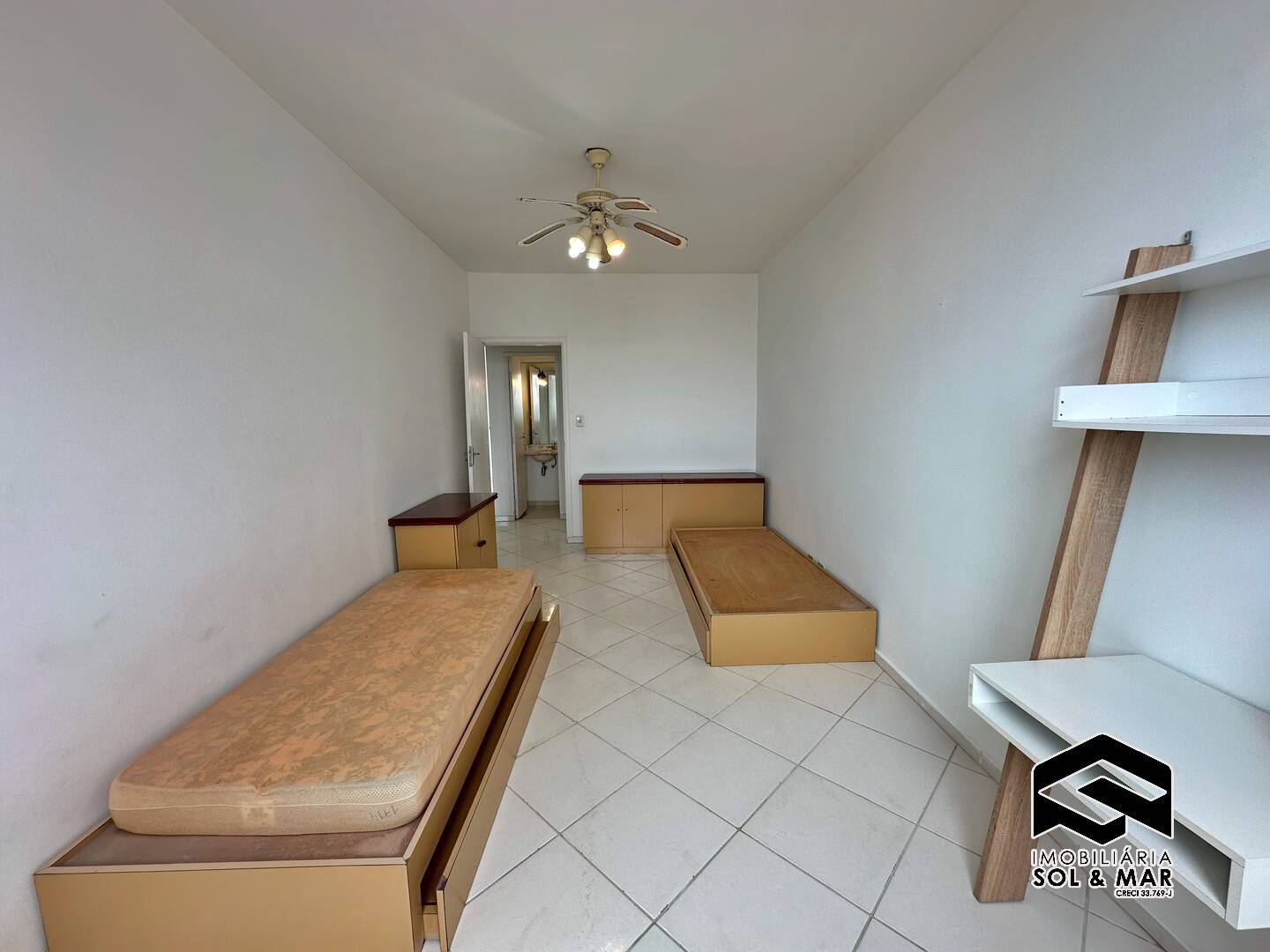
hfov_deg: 102.1
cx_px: 635
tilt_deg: -7.4
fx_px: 514
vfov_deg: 85.7
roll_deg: +0.6
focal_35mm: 14
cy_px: 476
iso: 40
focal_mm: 2.22
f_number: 2.2
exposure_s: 1/142
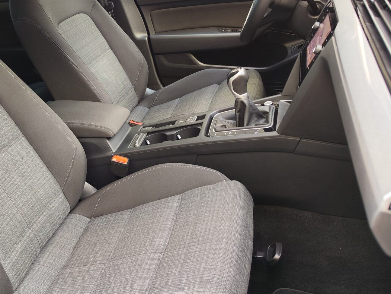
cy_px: 112
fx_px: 395
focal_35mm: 35
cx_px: 108
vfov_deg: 40.5
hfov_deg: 50.9
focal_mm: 7.01
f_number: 1.69
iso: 577
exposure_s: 1/56.2
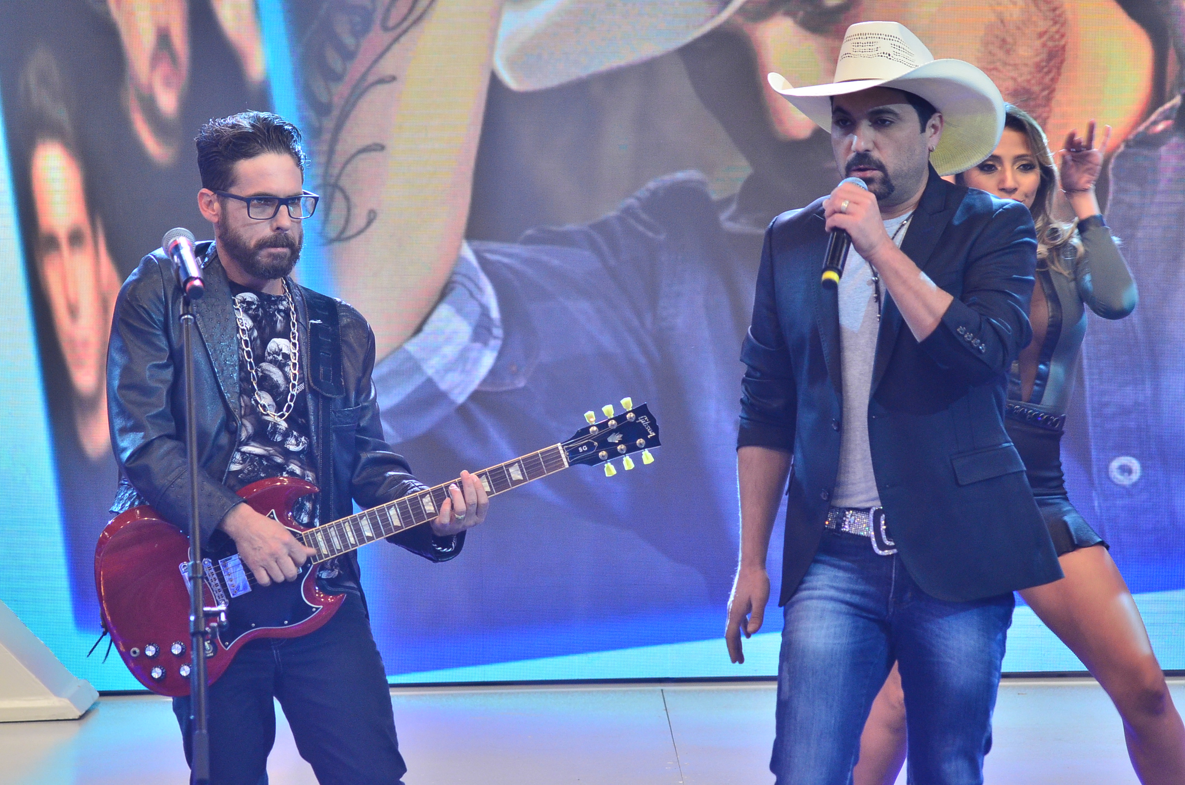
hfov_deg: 13.1
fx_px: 5174
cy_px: 392
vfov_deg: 8.7
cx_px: 592
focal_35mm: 158
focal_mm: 105
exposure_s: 1/125
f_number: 6.3
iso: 800
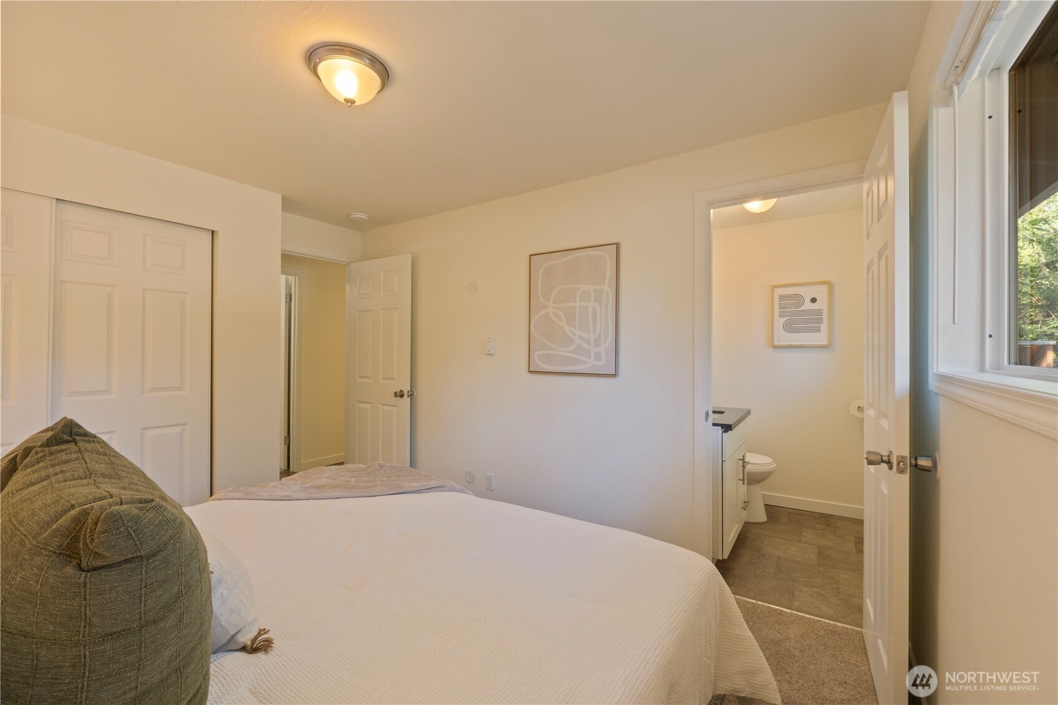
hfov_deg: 100.4
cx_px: 529
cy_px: 352
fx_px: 441
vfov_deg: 77.3
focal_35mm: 15
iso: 250
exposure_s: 1/3
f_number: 9
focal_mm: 10
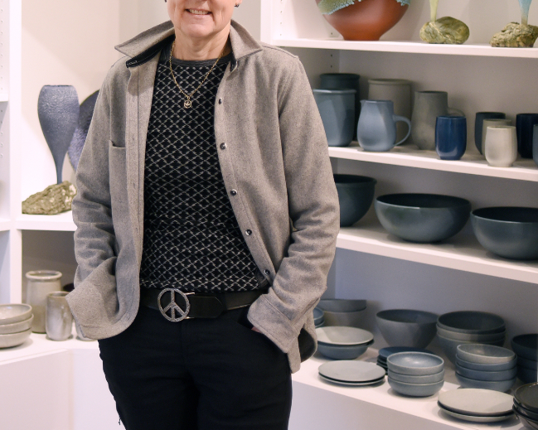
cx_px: 103
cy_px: 60
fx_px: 1290
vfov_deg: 18.7
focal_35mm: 81
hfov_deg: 23.2
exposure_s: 1/125
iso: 640
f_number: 2.2
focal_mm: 35
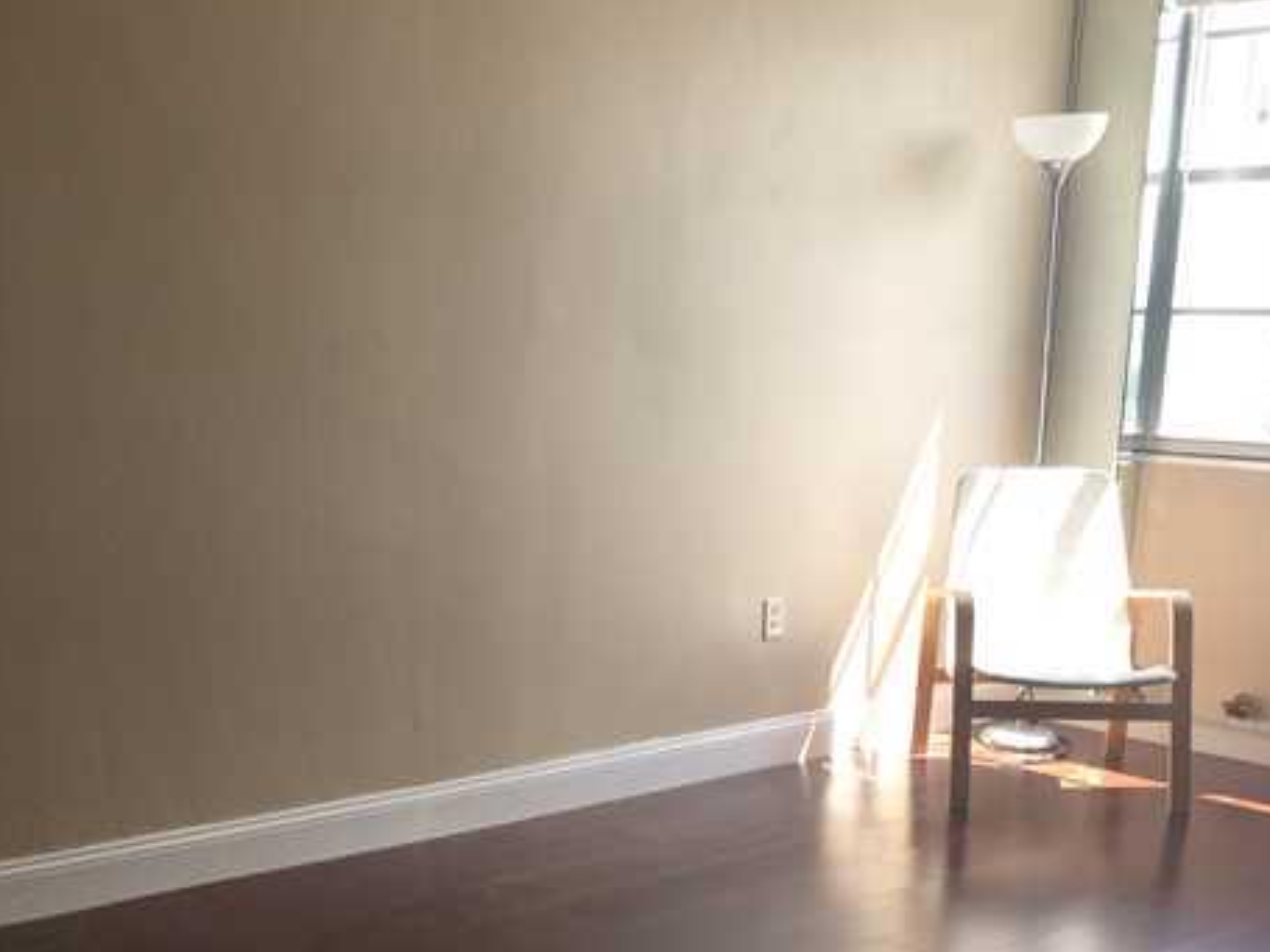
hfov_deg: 37.0
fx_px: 1871
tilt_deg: -12.9
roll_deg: -1.2
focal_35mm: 51
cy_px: 765
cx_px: 391
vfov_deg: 27.9
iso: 32
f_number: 2.2
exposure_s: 1/122
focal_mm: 4.15
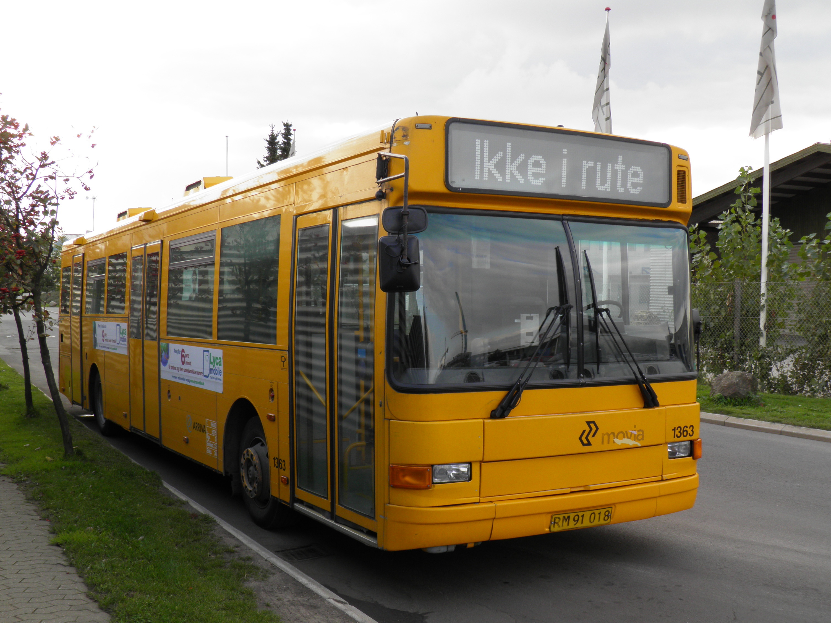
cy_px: 337
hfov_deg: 48.9
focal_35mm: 38
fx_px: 912
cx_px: 389
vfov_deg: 37.7
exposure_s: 1/60
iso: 50
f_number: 4.4
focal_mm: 6.3
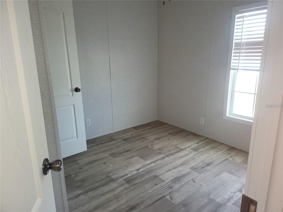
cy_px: 106
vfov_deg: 56.8
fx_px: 196
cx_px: 142
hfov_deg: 71.6
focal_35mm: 24
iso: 100
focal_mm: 5
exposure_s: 1/60
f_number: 1.8
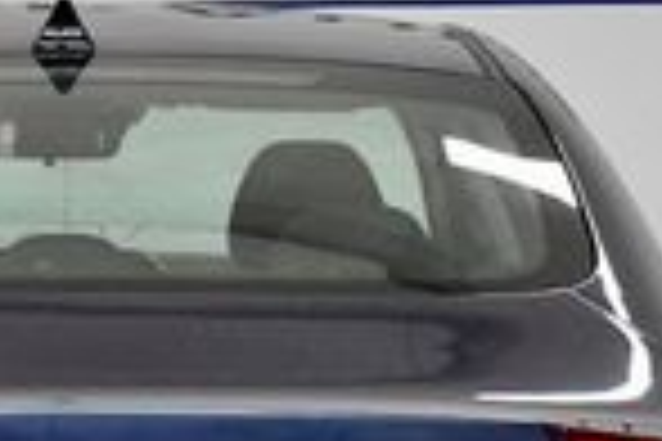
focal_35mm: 196
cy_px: 479
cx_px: 63
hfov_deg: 10.4
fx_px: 3604
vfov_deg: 7.0
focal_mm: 30
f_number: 4
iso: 2500
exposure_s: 1/2500
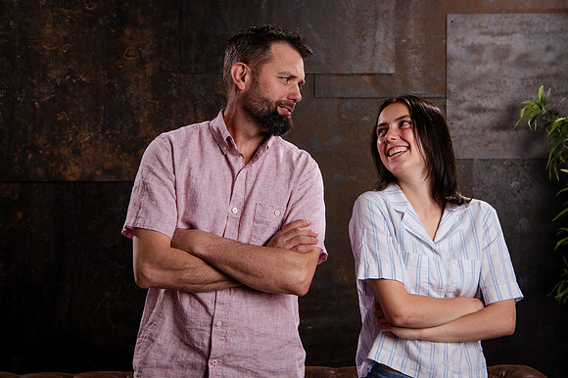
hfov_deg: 29.4
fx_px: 1084
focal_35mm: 69
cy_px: 151
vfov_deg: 19.8
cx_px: 284
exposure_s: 1/160
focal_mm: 52
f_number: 8
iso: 1000
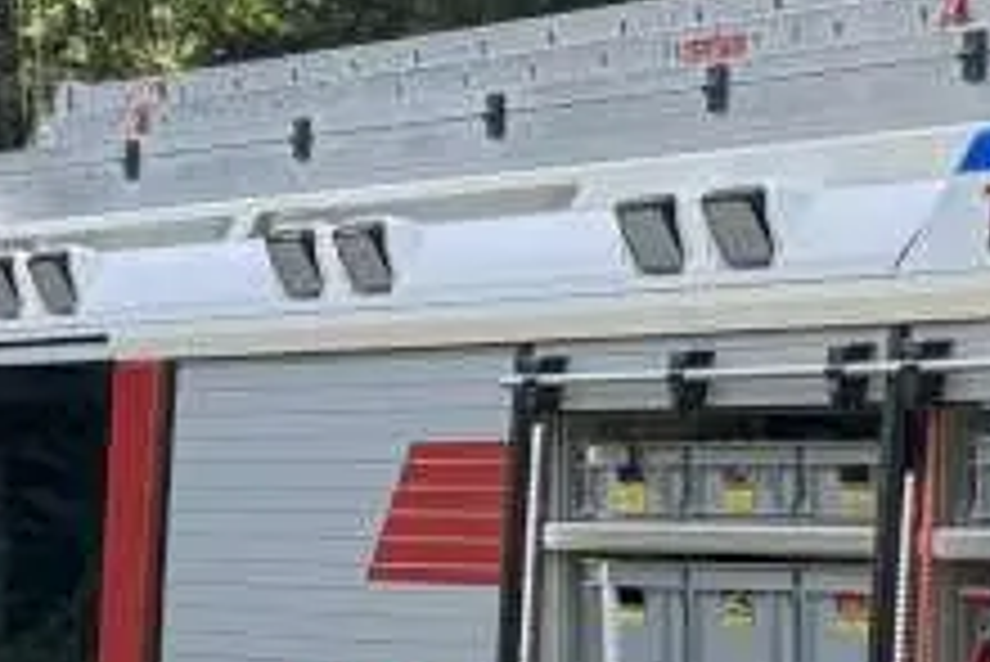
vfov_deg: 5.0
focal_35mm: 272
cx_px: 608
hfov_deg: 7.6
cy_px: 1103
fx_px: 7485
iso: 64
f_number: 1.78
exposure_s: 1/604
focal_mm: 6.76
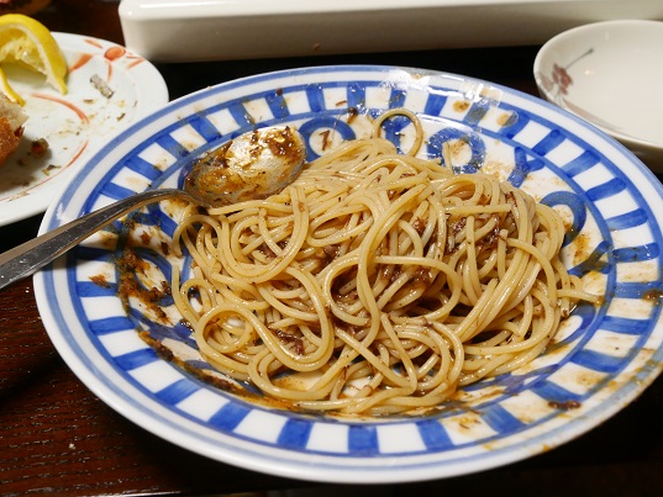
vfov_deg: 37.7
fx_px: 728
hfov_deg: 49.0
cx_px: 340
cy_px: 266
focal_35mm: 38
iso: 1600
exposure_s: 1/60
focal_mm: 17
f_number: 5.5
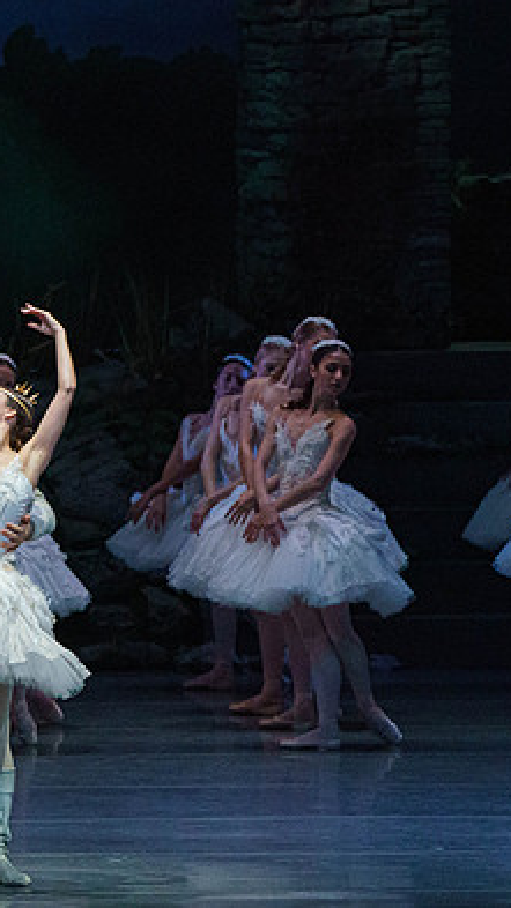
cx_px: -40
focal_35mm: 444
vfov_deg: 4.9
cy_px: 466
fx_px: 10698
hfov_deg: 2.7
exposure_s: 1/250
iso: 8000
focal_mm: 274
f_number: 5.6
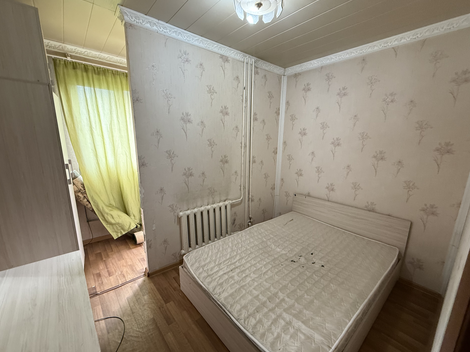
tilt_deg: -11.6
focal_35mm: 15
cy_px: 183
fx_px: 204
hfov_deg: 98.1
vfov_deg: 81.7
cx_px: 245
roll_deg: -1.2
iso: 400
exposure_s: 1/60
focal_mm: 2.22
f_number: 2.2
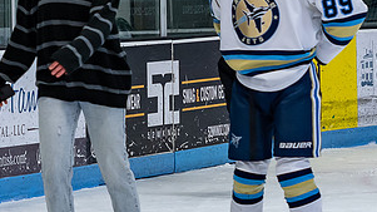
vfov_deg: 3.5
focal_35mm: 348
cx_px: 190
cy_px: 27
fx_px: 3477
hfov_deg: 6.2
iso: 400
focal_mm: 70
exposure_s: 1/250
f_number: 4
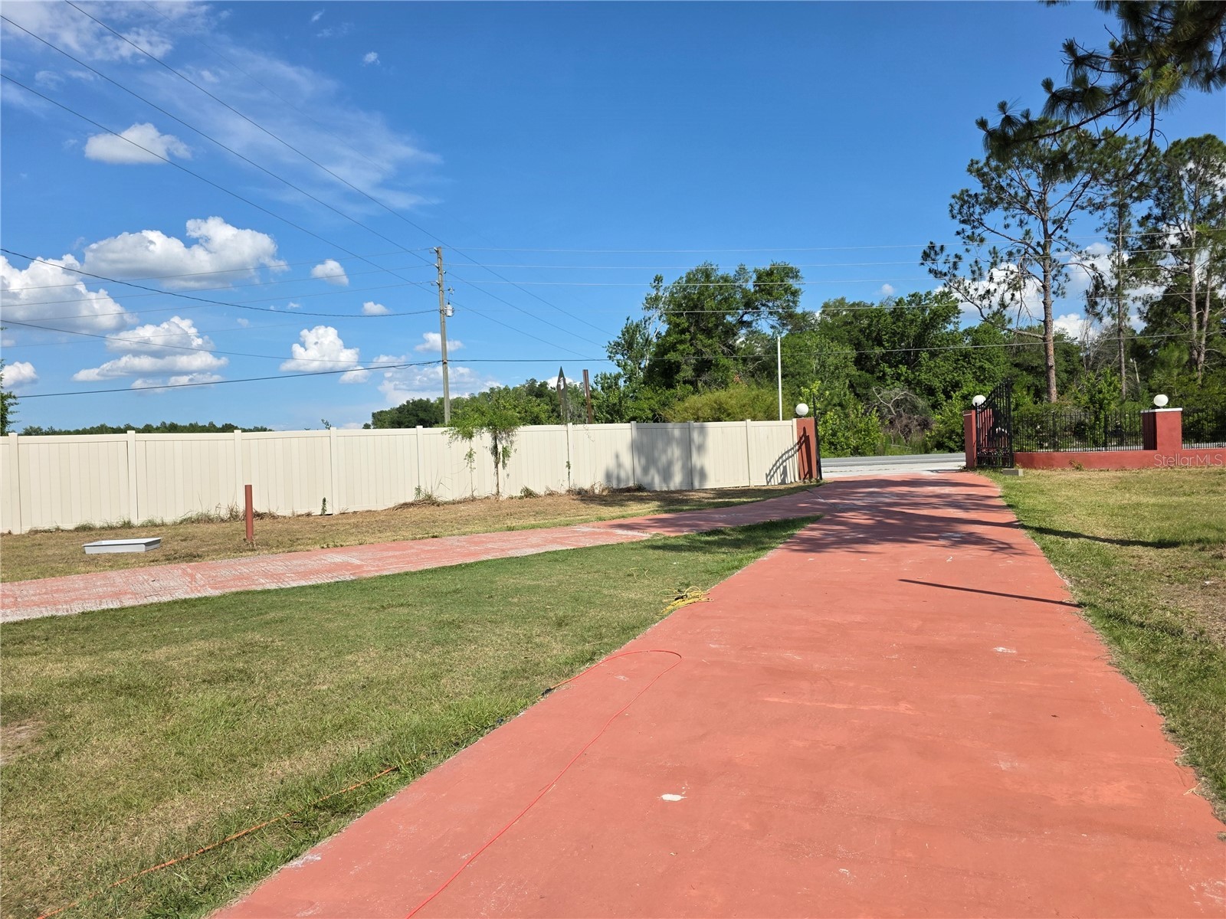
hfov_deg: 73.9
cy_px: 460
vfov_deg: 58.9
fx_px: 815
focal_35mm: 23
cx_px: 613
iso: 80
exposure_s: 1/7626
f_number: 1.7
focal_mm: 6.3
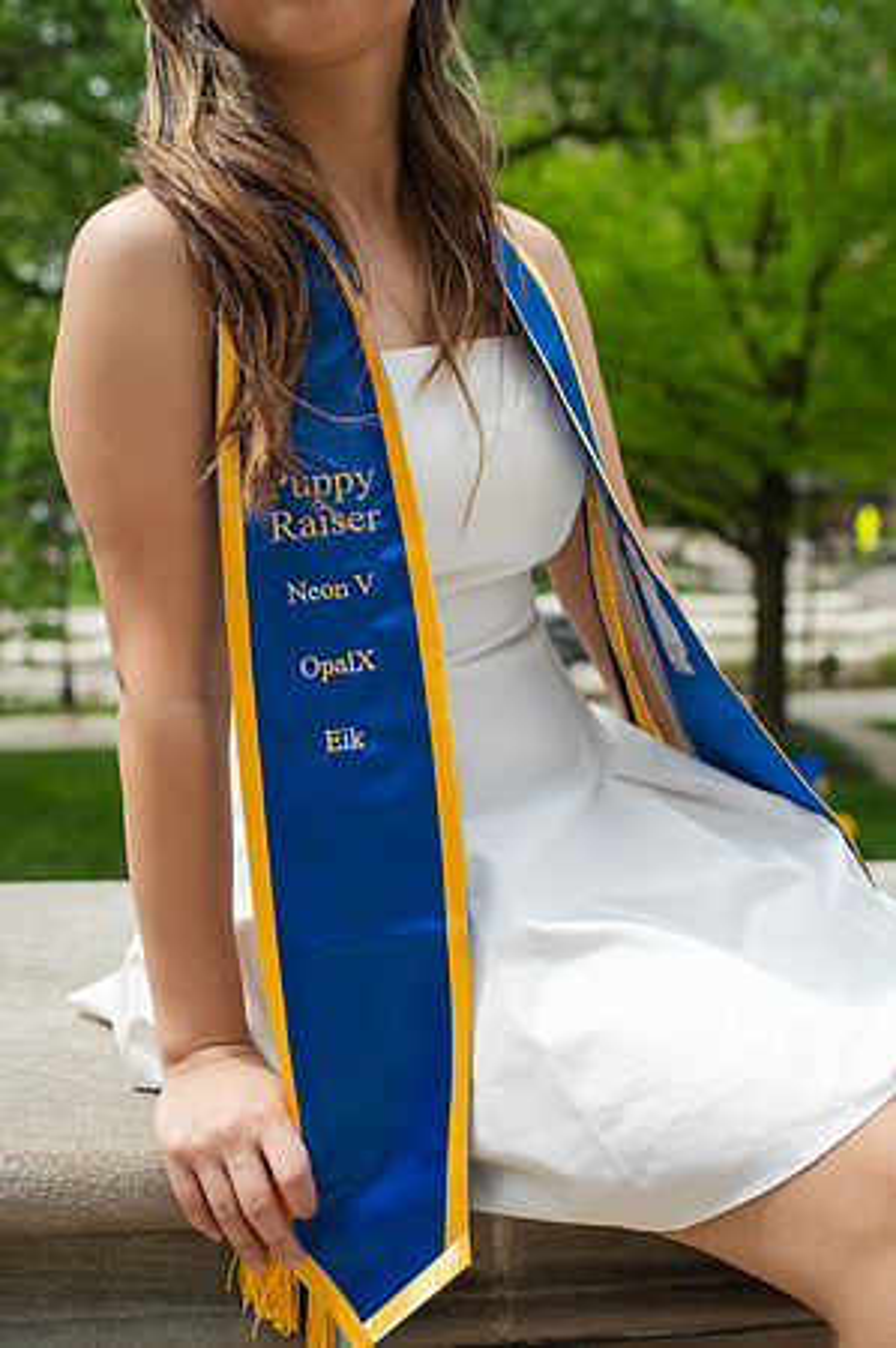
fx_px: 1310
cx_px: 448
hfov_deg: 37.8
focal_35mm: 35
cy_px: 674
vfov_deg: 54.5
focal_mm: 35
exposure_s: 1/800
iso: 100
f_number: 3.5
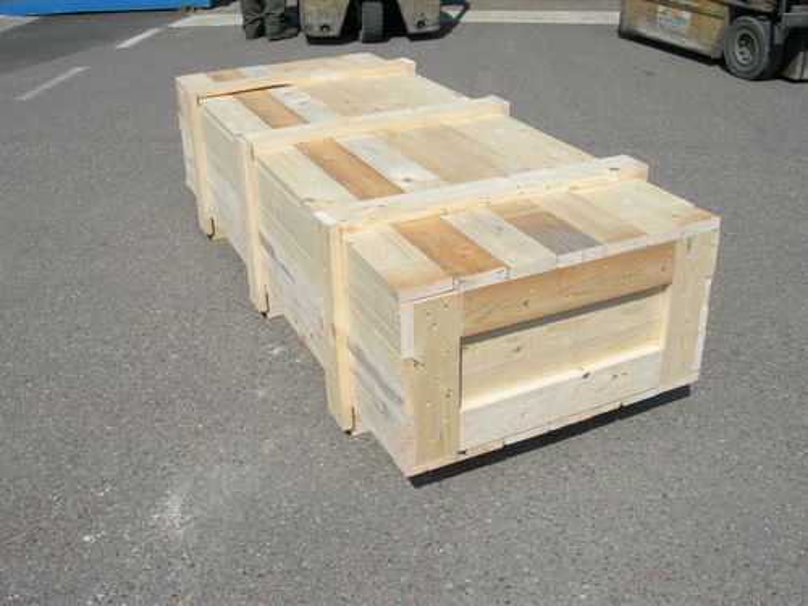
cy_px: 303
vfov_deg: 37.7
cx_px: 404
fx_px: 887
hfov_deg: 49.0
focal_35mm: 38
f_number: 4.8
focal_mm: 7.8
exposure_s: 1/801
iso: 50
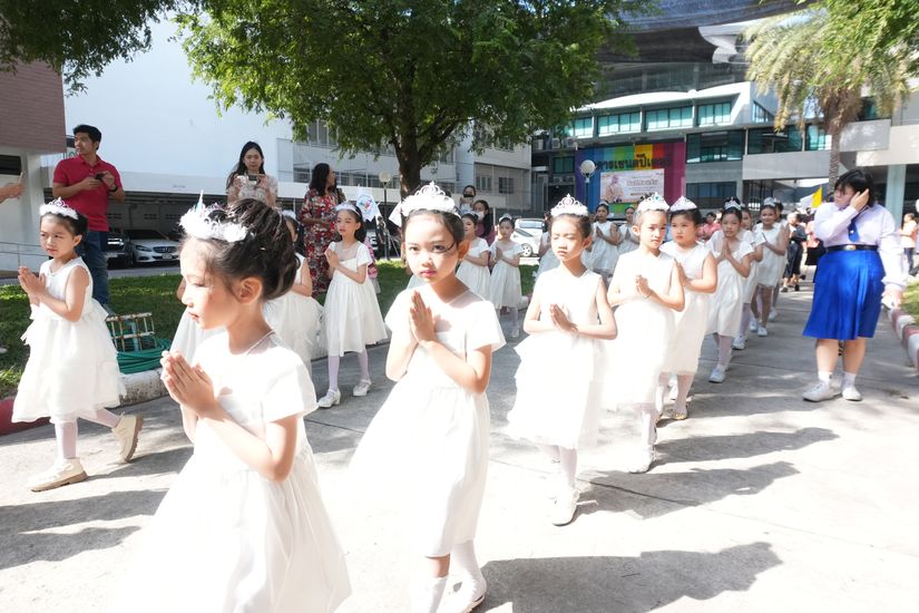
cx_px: 460
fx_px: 613
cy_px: 306
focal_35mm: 24
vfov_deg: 53.1
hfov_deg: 73.7
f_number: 6.3
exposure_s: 1/1000
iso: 1600
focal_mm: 16
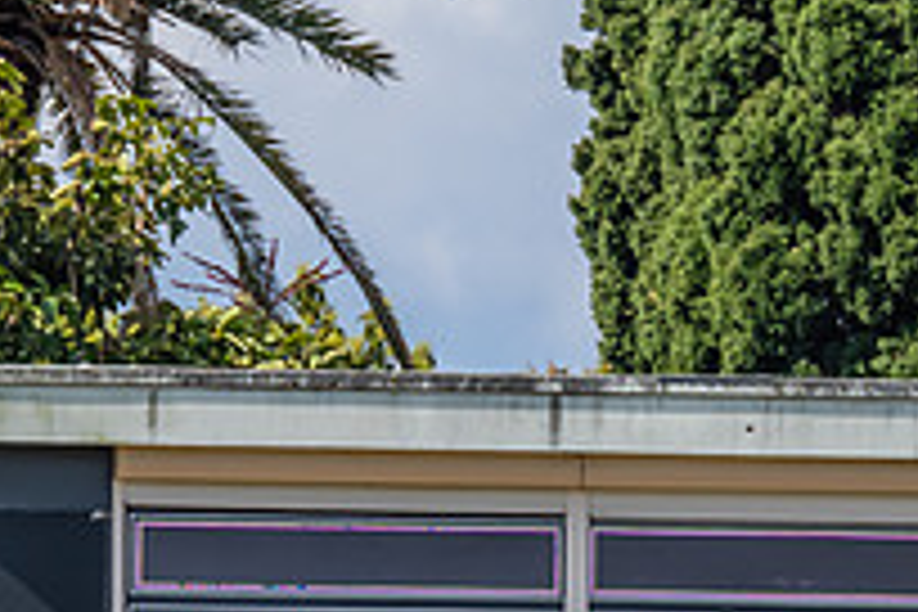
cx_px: 1054
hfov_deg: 1.5
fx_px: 35085
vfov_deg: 1.0
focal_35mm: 1376
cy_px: 706
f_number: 7.1
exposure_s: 1/1600
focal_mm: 420
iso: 800
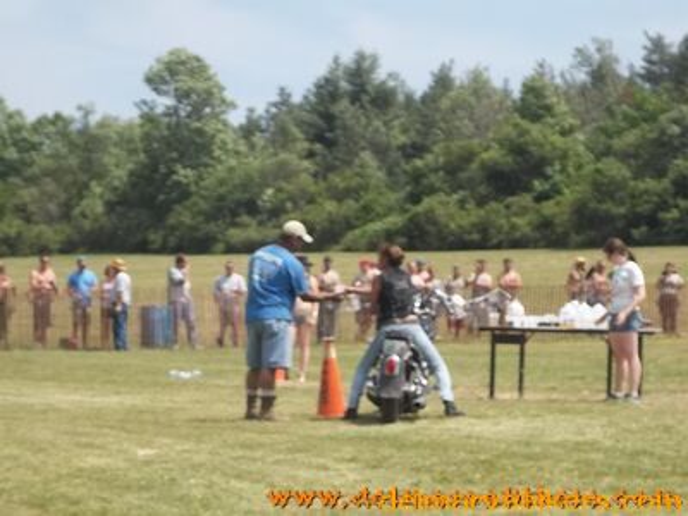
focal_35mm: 135
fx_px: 2683
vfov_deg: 11.0
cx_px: 344
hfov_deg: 14.6
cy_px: 258
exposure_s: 1/320
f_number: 5.9
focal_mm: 24.5
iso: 80
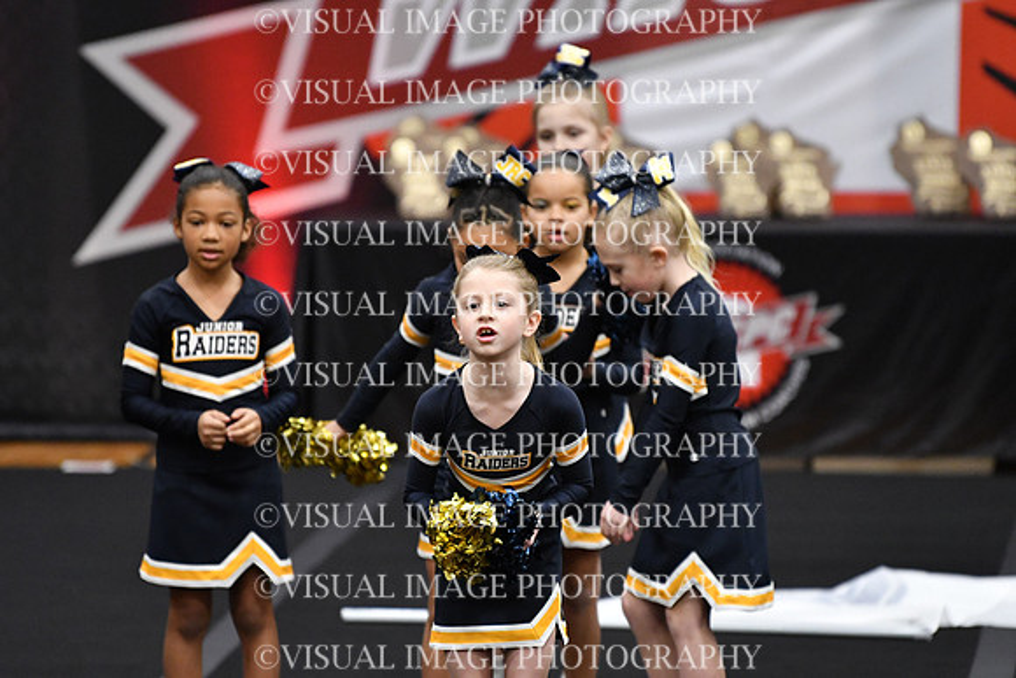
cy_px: 339
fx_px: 8468
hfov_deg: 6.9
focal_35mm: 300
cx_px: 508
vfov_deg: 4.6
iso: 5000
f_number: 2.8
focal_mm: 200
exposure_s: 1/800
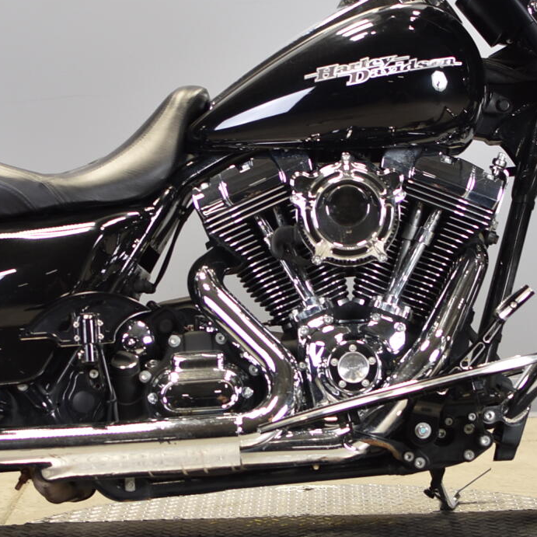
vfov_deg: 13.5
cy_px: 198
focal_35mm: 129
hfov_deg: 13.5
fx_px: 2268
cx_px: 247
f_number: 2.8
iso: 100
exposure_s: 1/40
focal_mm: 35
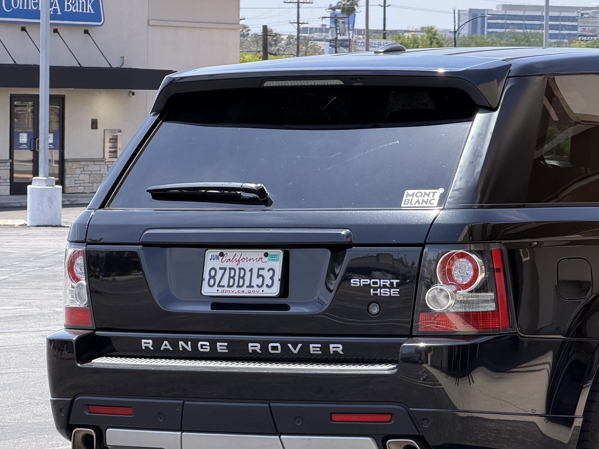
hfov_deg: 10.7
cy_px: 274
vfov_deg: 8.1
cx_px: 524
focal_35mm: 184
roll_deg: -1.5
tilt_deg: -3.3
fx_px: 3184
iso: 50
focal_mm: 16.89
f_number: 2.8
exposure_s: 1/531
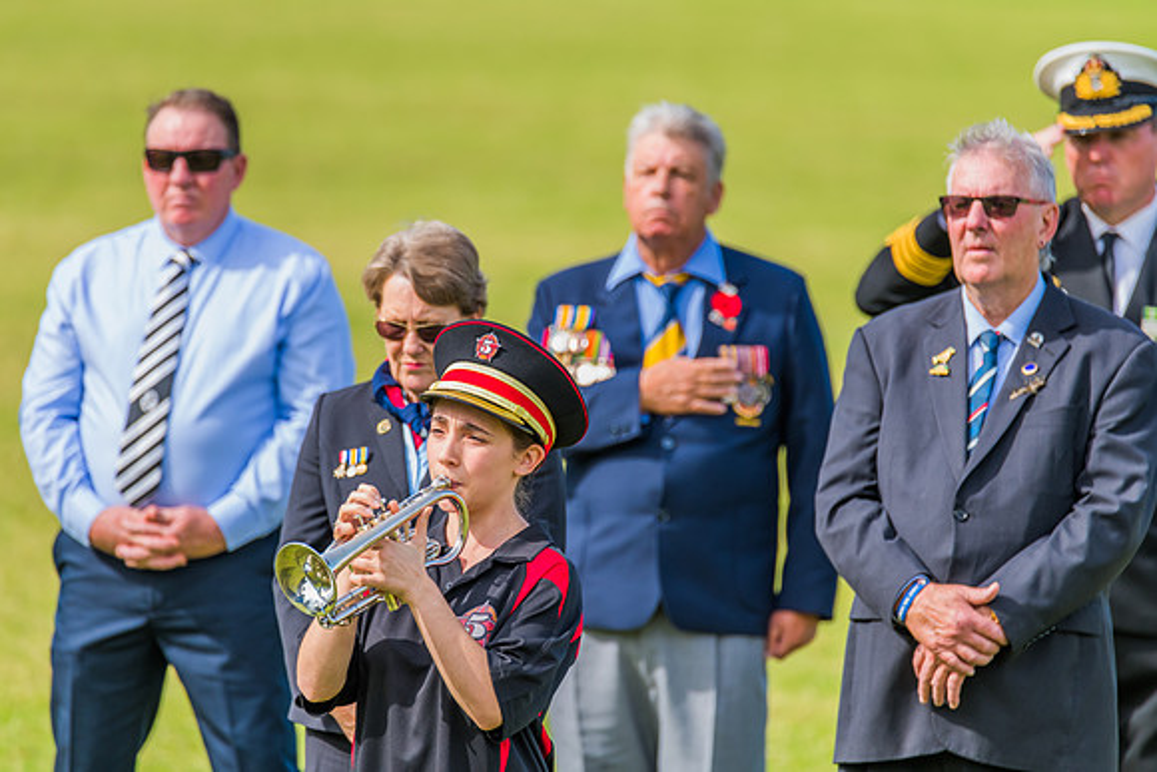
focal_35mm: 600
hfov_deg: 3.4
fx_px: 19287
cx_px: 578
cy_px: 386
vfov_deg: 2.3
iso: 720
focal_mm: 600
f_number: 9
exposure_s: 1/640
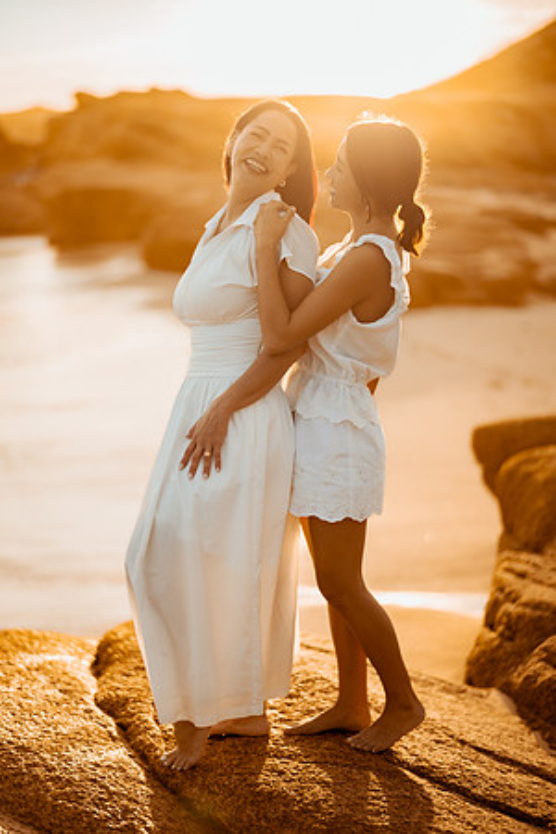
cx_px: 278
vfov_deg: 34.5
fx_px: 1344
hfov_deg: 23.4
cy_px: 417
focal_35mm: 58
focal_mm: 58
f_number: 1.4
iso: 80
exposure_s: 1/3200
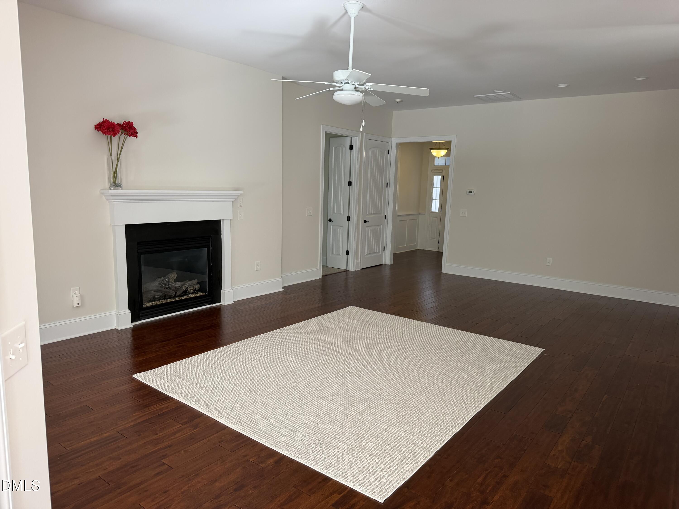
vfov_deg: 56.8
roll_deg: -2.0
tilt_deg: -8.9
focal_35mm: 24
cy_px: 254
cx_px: 340
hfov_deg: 71.6
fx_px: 471
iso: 200
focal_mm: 6.76
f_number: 1.78
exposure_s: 1/121
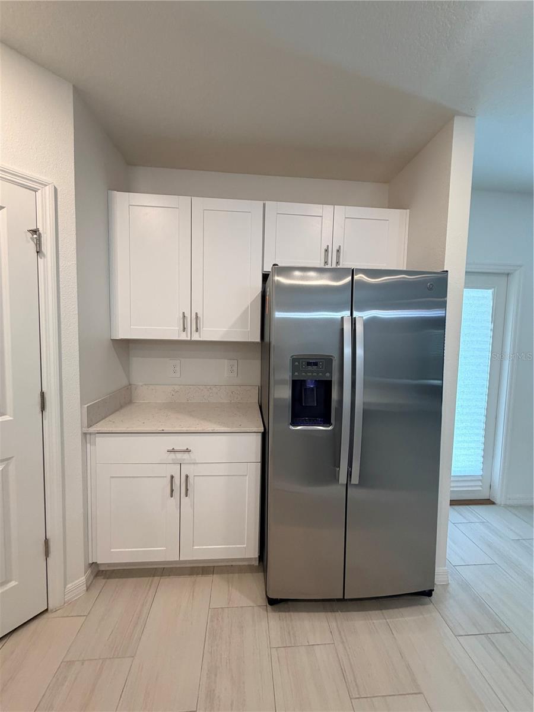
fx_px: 288
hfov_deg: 85.7
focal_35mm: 14
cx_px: 267
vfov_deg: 102.1
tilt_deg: -3.9
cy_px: 356
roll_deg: -1.4
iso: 250
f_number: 2.2
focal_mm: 2.22
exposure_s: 1/120
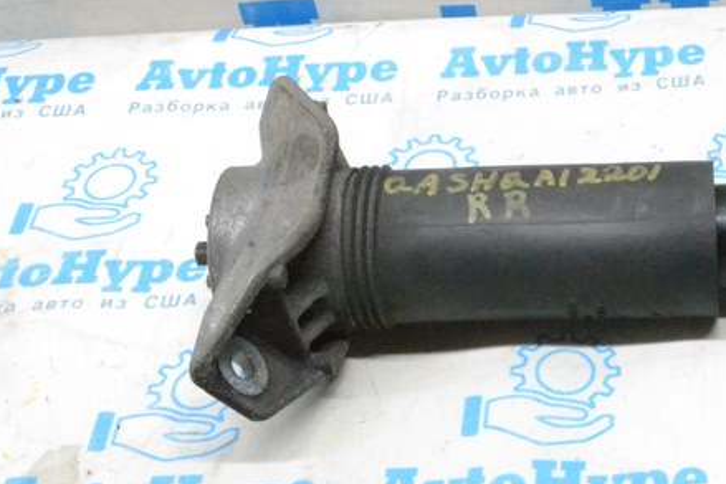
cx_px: 762
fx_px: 1694
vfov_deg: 16.3
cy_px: 206
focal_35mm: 84
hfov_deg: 23.0
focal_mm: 24
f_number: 18
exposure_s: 1/50
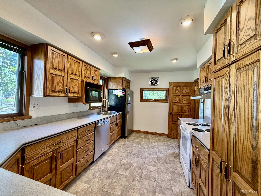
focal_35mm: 14
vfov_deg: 85.7
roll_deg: -2.3
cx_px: 130
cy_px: 98
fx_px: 106
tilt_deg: -0.3
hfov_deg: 102.1
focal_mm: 2.22
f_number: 2.2
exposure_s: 1/60
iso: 200
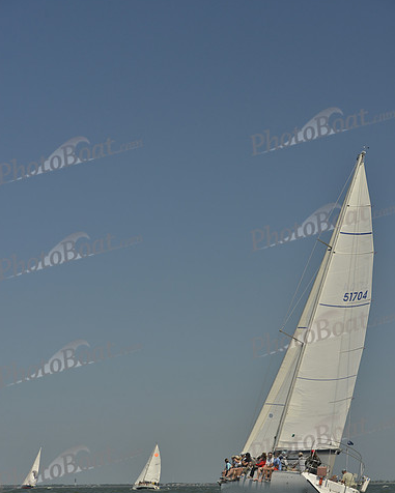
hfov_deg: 19.2
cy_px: 293
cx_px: 196
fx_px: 1169
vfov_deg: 23.8
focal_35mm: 80
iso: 280
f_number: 10
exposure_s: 1/1000
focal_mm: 70
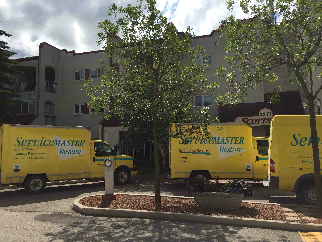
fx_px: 270
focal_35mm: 29
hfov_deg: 61.7
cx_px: 161
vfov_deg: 48.2
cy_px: 121
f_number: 2.2
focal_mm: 4.15
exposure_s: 1/3049
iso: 32
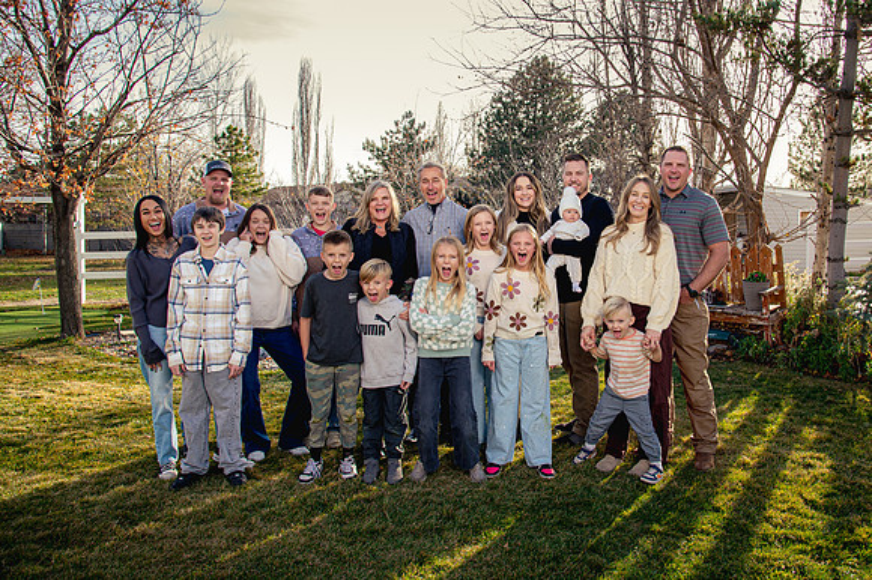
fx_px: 697
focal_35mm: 29
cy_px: 254
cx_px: 516
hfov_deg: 63.6
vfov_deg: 45.1
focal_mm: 24
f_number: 7.1
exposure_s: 1/250
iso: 500
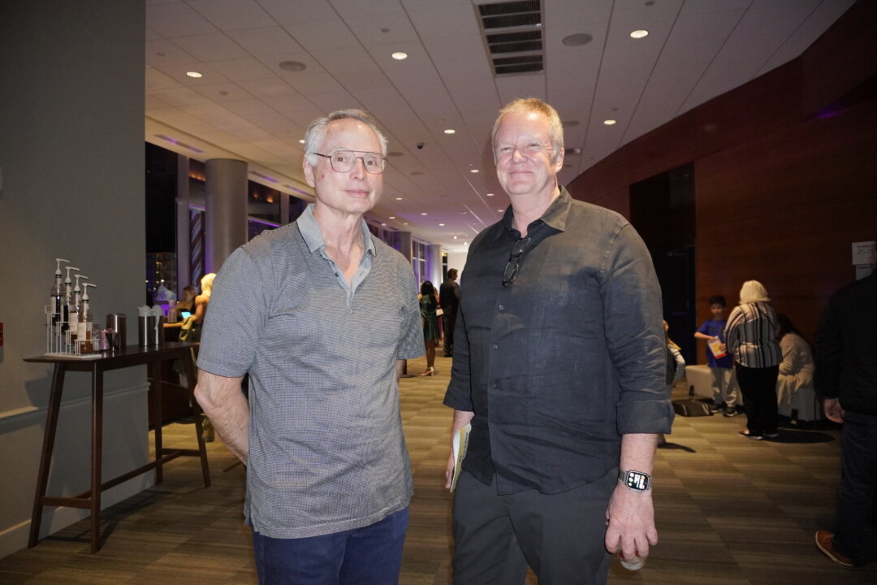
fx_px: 585
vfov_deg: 53.1
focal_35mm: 24
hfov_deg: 73.7
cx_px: 438
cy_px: 292
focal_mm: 16
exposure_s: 1/60
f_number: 3.5
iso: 2500
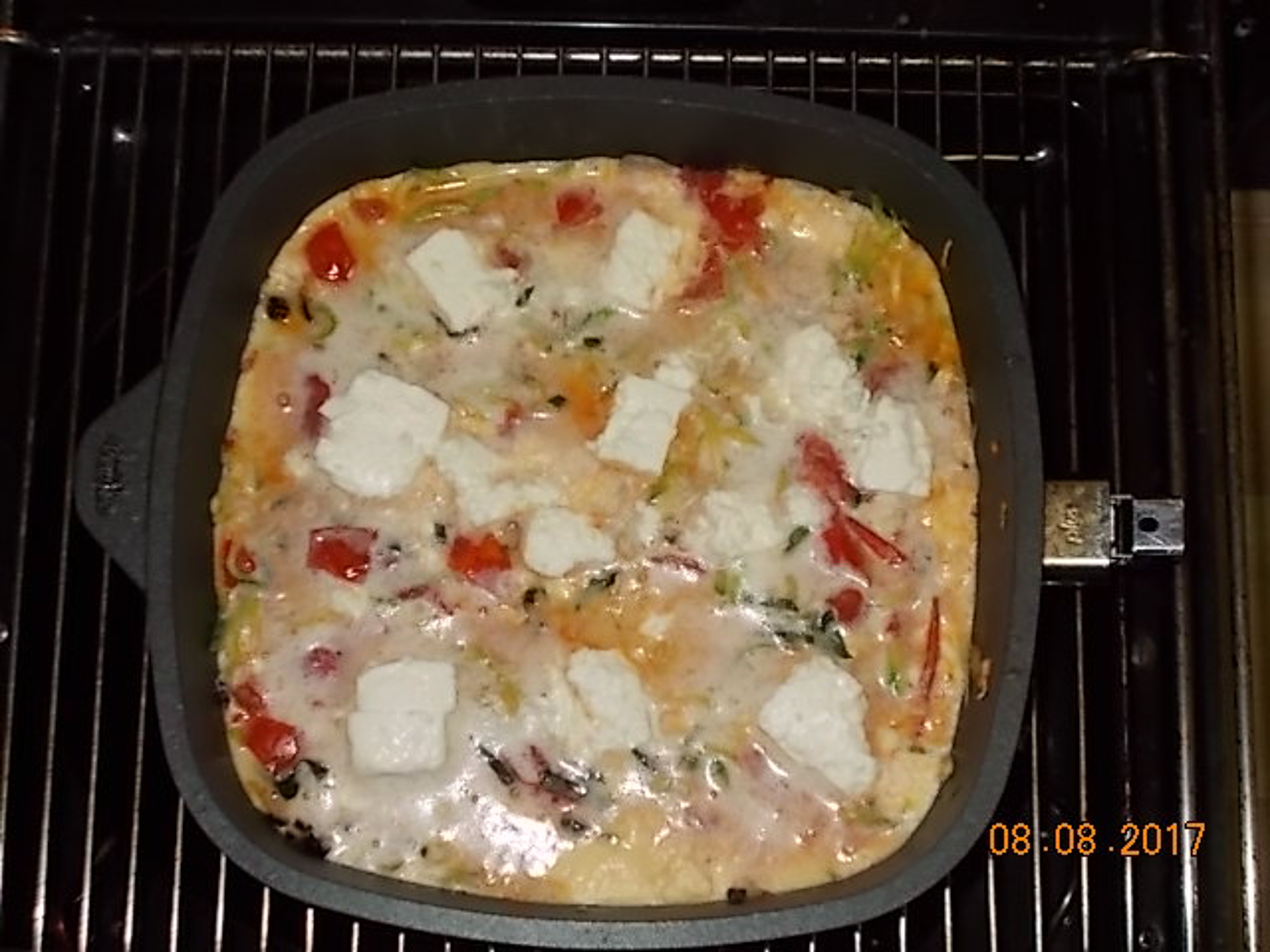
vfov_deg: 25.2
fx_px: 2128
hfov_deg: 33.2
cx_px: 635
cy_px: 476
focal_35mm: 58
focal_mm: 10.3
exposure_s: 1/30
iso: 200
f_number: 4.9
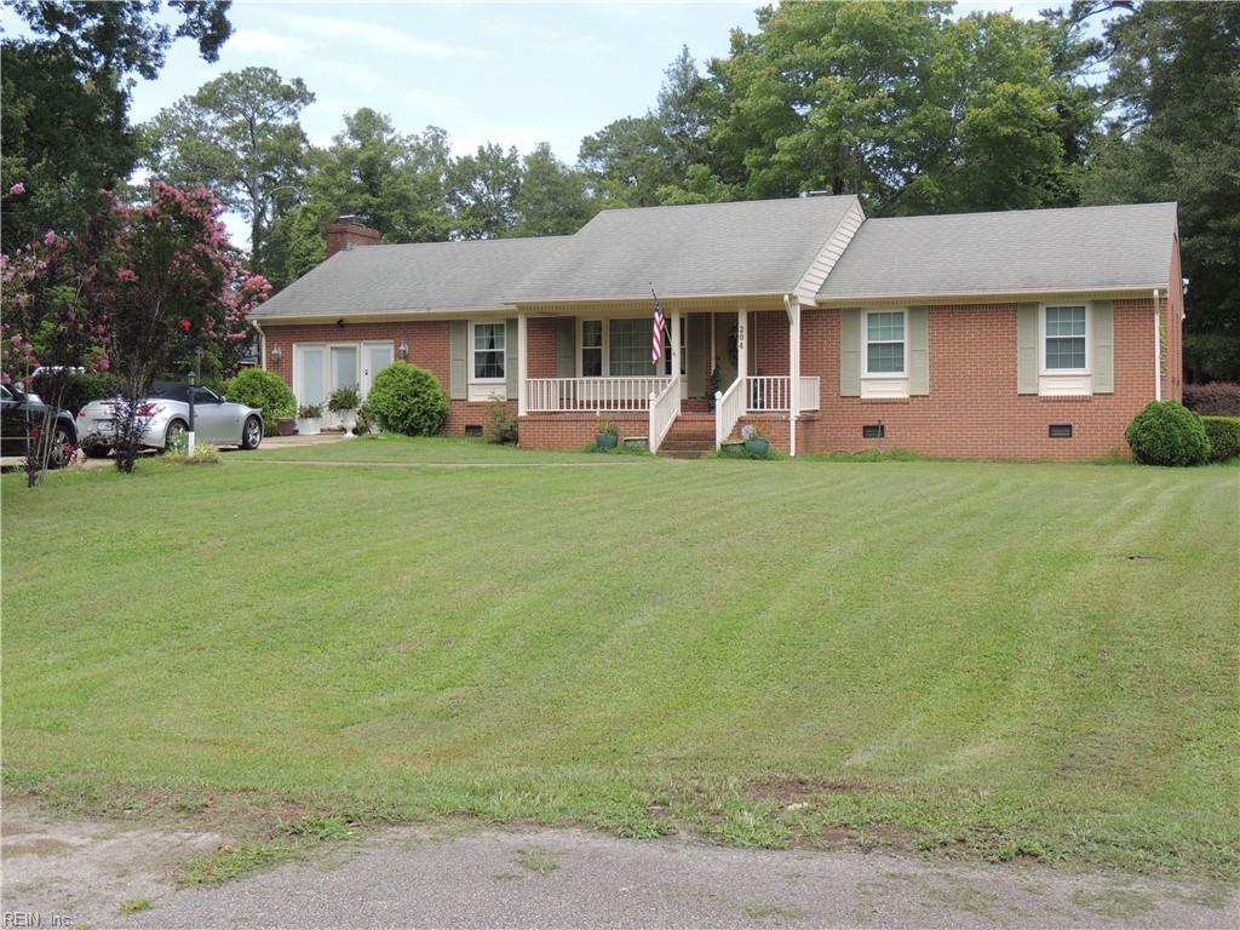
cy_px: 465
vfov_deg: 33.6
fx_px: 1540
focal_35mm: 43
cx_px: 620
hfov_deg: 43.9
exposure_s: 1/500
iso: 100
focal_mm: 7.6
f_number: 3.4
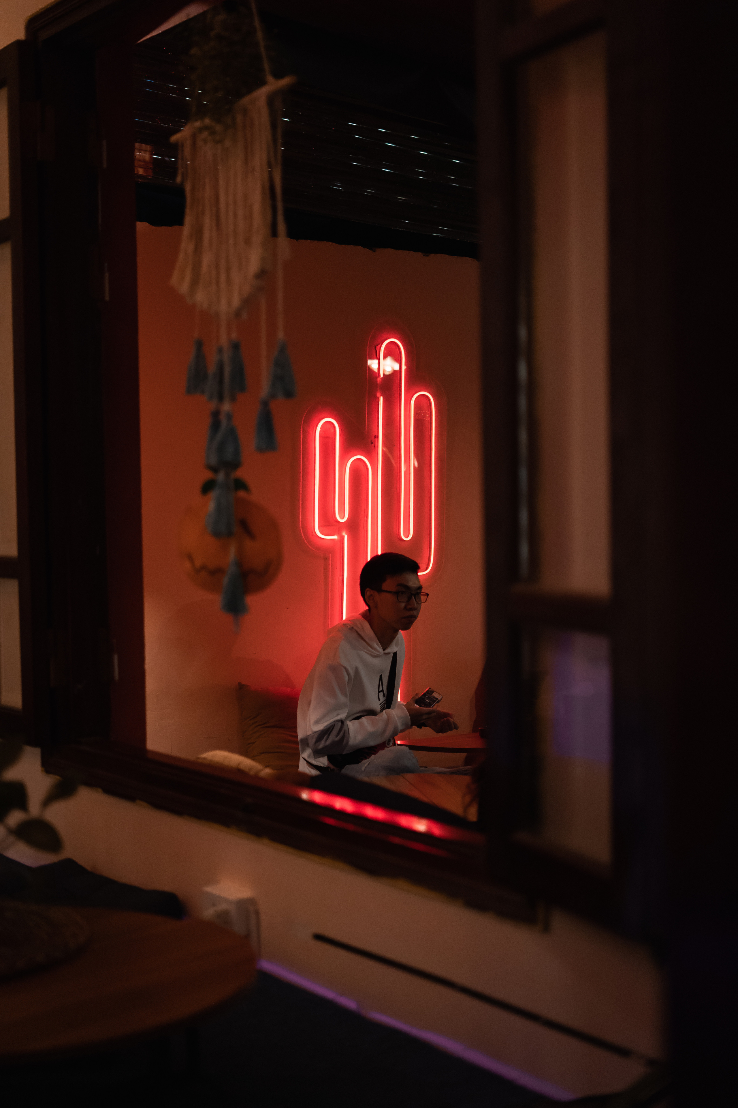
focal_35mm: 50
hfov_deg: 27.0
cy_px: 554
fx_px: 1537
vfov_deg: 39.6
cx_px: 369
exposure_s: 1/640
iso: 4000
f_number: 1.8
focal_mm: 50
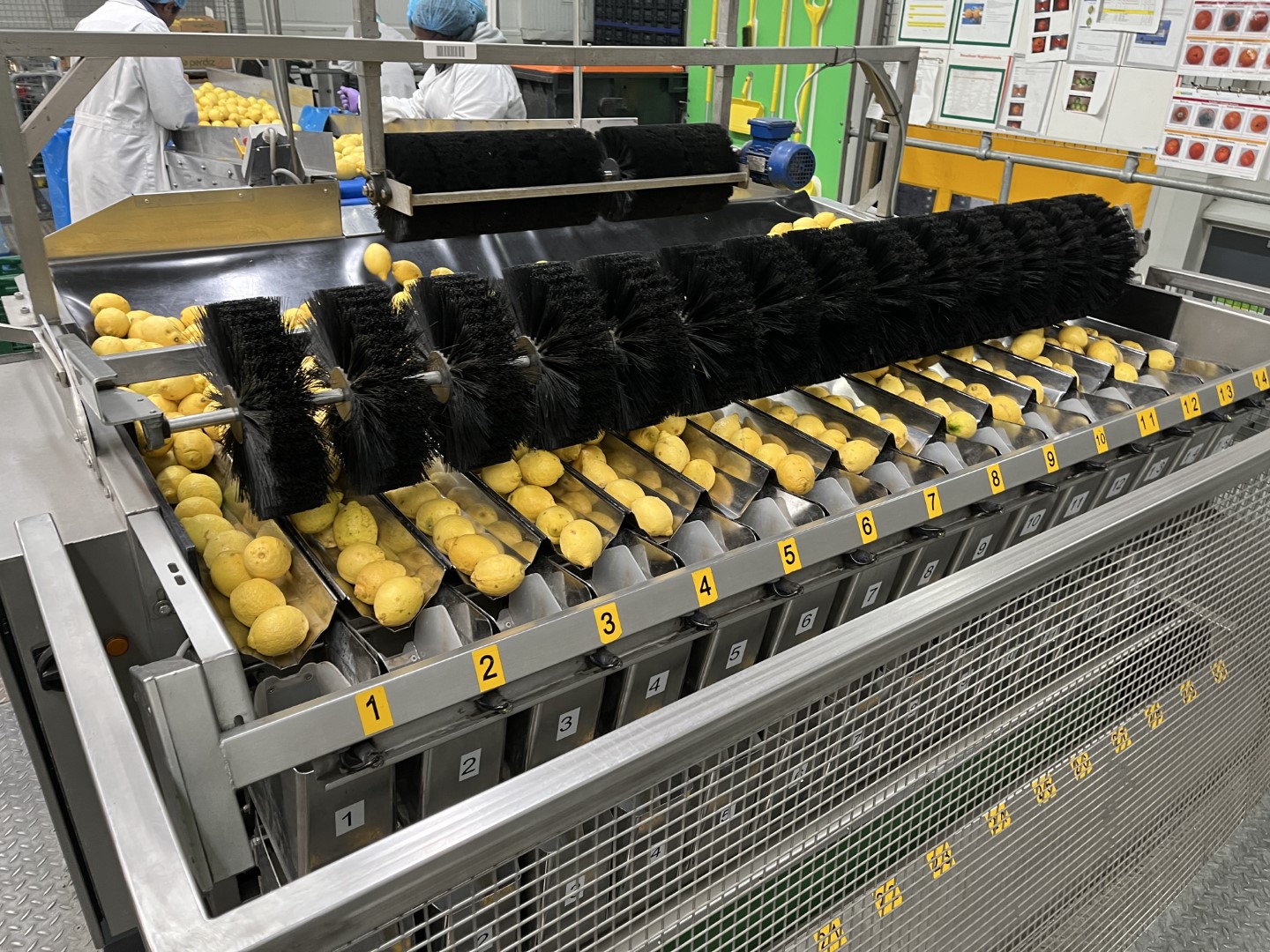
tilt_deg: -26.6
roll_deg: -3.8
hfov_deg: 67.3
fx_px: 954
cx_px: 635
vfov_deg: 53.1
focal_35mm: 26
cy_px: 476
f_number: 1.6
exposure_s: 1/50
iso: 125
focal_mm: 5.1
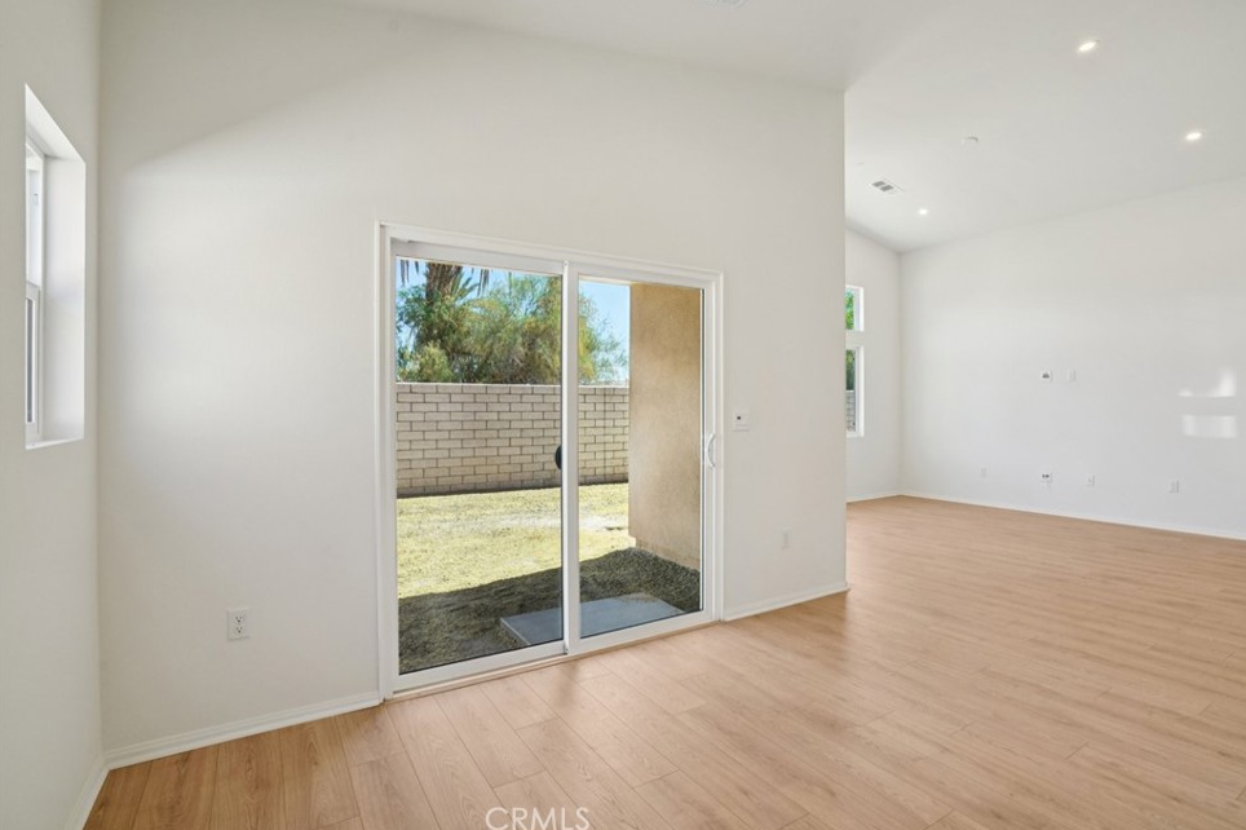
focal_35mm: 17
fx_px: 588
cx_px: 658
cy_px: 397
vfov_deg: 70.4
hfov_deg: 93.2
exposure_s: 1/30
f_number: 8
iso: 125
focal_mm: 16
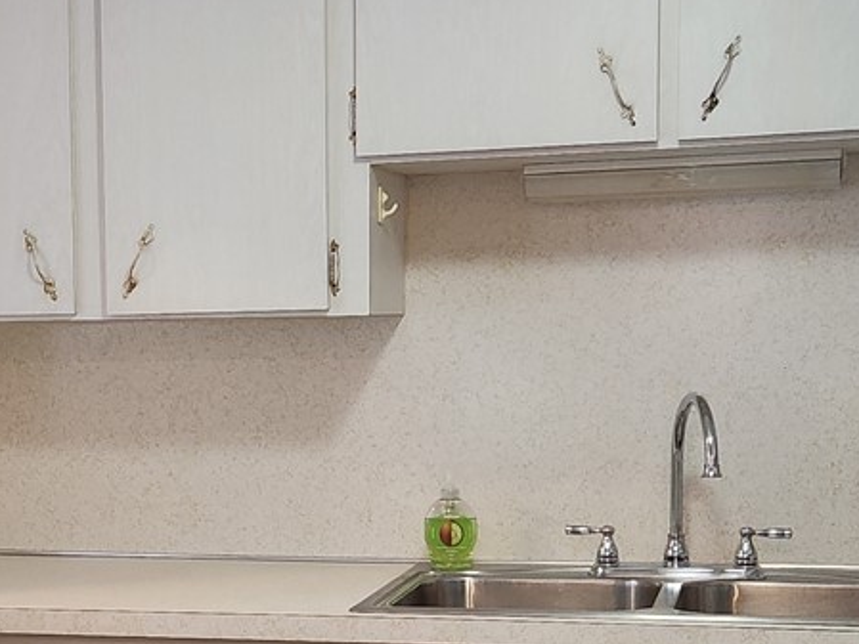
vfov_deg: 17.9
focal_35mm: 82
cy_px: 480
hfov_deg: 23.1
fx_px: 2035
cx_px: 54
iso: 250
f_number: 1.8
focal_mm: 5.4
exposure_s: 1/120
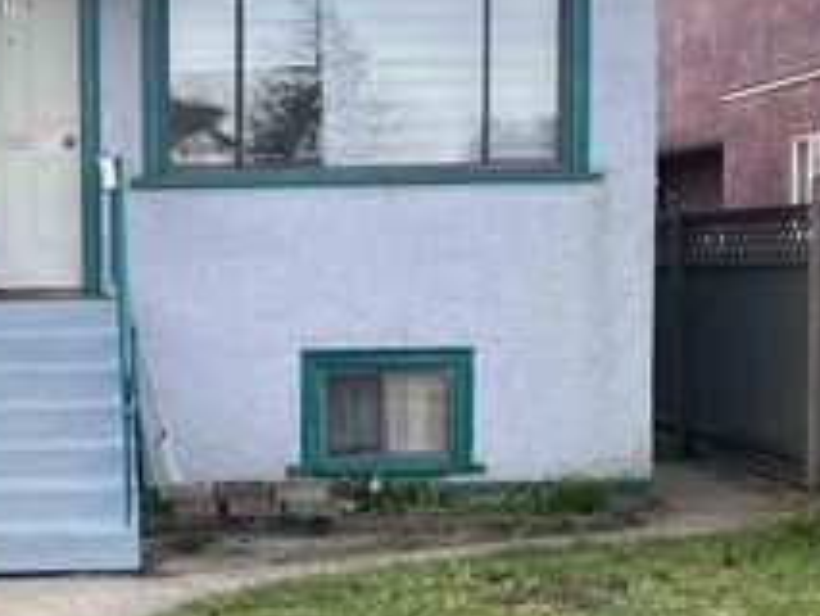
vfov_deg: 18.8
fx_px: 1849
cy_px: 450
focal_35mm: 78
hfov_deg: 24.2
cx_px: 69
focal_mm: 4.25
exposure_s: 1/394
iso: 32
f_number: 1.8
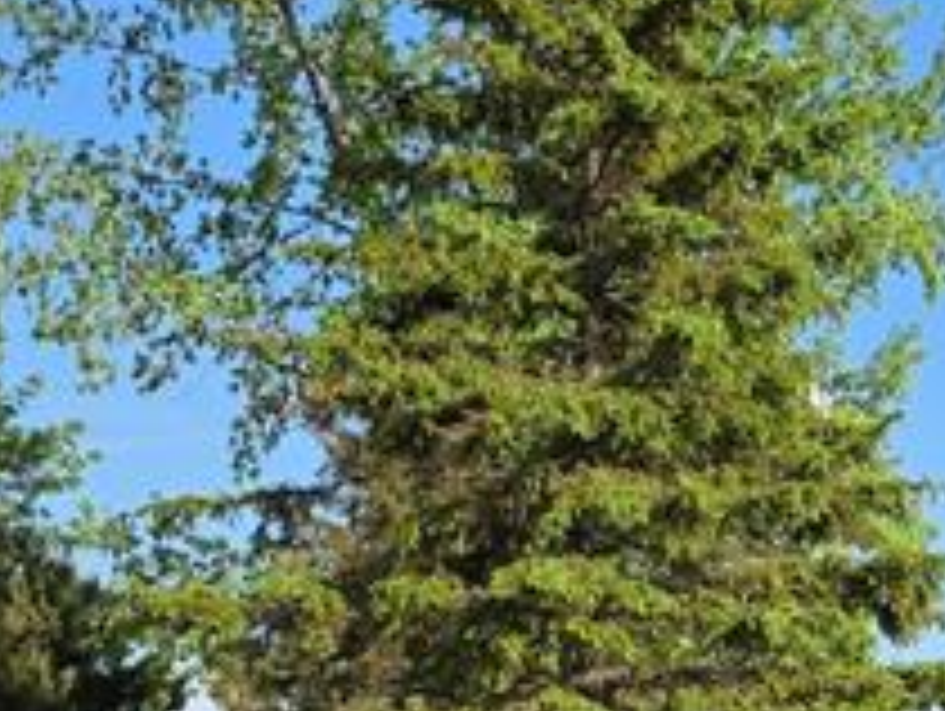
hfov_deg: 15.1
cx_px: 1714
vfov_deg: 12.9
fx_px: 3061
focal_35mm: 112
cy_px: 868
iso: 80
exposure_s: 1/4766
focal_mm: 6.3
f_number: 1.7
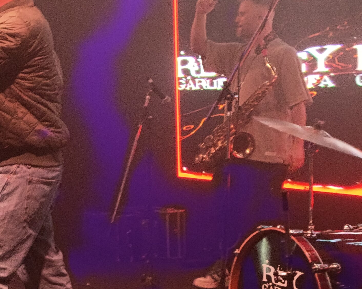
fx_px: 1136
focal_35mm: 106
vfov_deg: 14.5
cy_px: 88
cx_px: 86
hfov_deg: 18.0
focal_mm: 4.71
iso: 500
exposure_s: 1/25
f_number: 1.7
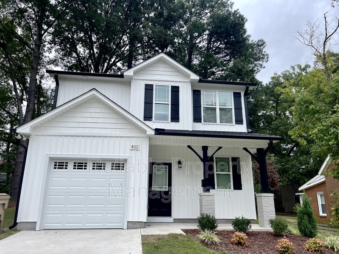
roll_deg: -0.4
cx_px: 170
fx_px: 255
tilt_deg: +17.5
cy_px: 127
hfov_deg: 67.3
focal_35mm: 26
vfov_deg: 53.1
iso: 32
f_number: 1.6
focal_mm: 5.1
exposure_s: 1/1279
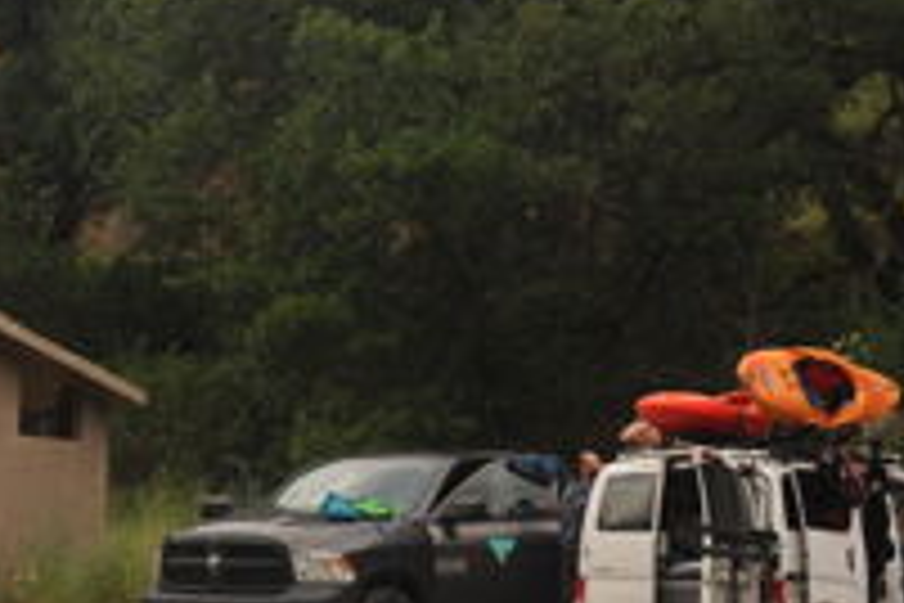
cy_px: 338
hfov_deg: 14.7
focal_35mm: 139
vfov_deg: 9.9
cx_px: 234
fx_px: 3490
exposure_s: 1/160
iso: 250
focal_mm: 35
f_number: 9
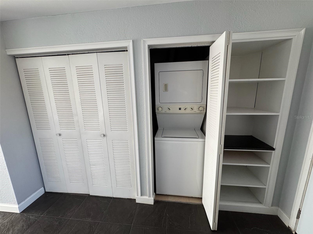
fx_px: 127
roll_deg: +0.9
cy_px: 117
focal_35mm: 14
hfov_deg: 102.1
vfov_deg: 85.7
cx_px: 156
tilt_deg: -11.8
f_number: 2.2
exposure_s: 1/120
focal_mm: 2.22
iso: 250
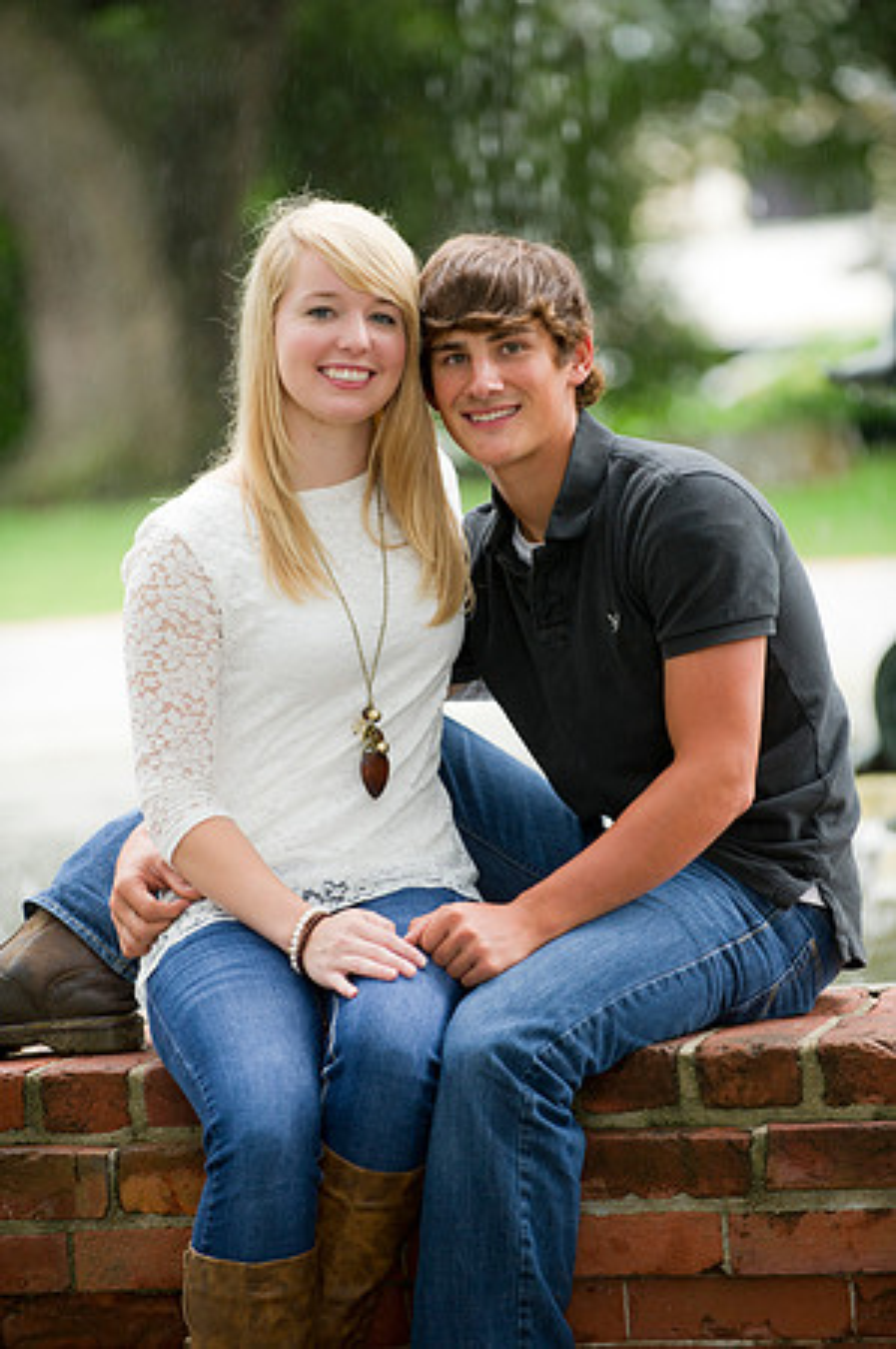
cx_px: 448
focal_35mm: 170
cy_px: 674
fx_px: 6361
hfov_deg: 8.1
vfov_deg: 12.1
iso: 640
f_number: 3.2
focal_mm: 170
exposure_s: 1/200
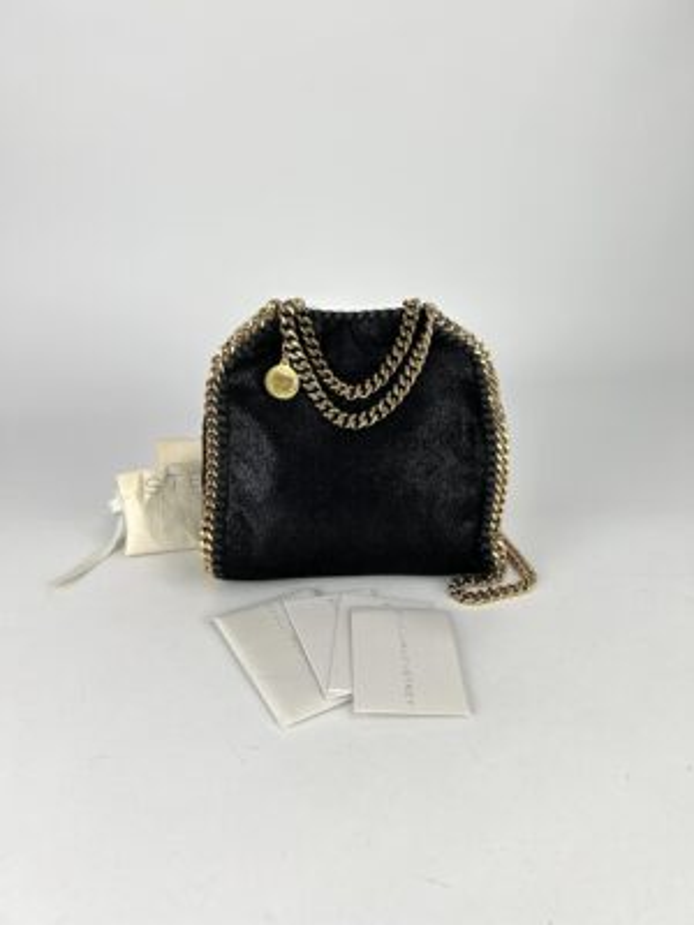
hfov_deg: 53.1
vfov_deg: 67.3
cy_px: 462
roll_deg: +0.0
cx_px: 347
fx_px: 695
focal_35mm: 26
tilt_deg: -23.5
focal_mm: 5.7
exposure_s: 1/174
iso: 40
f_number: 1.5
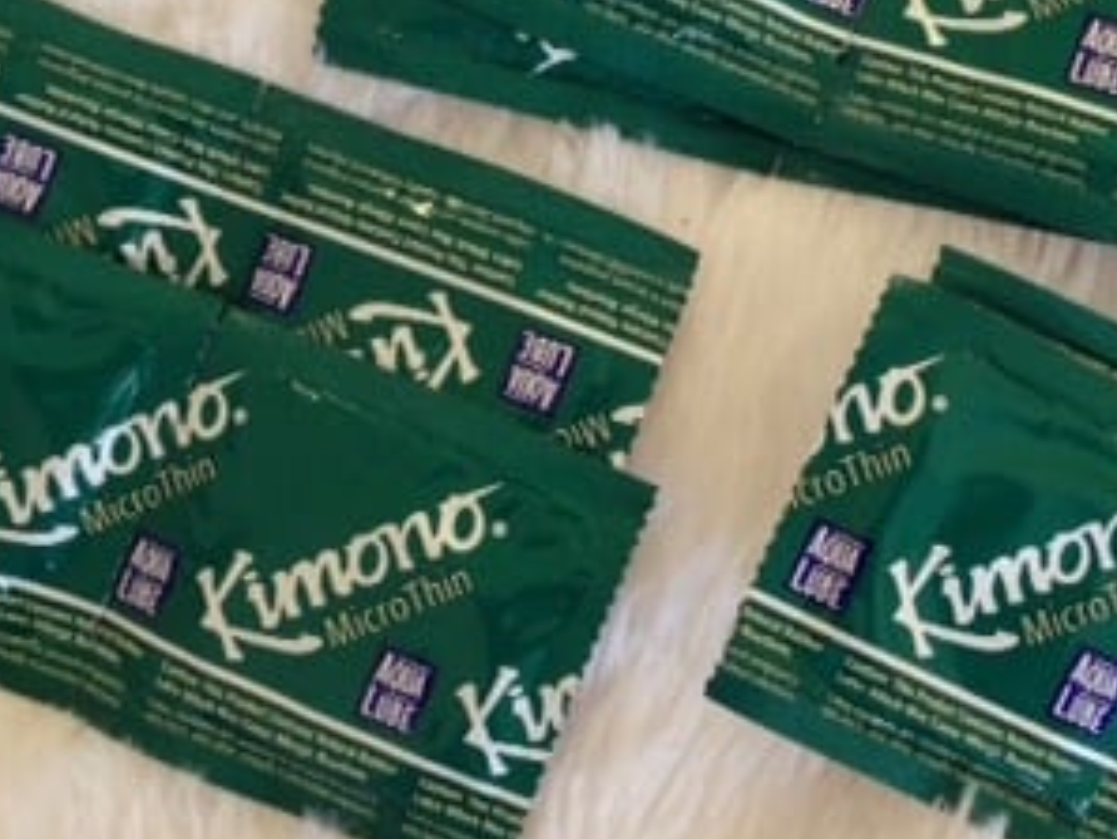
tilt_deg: -80.5
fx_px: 2292
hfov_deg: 27.3
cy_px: 335
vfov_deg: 20.7
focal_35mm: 71
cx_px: 673
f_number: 2.4
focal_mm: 4.12
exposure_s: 1/20
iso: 125
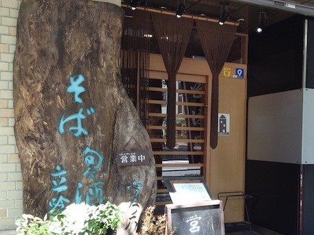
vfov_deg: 29.6
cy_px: 145
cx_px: 203
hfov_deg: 38.6
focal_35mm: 49
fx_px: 445
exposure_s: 1/120
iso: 100
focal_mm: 4.28
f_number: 2.4
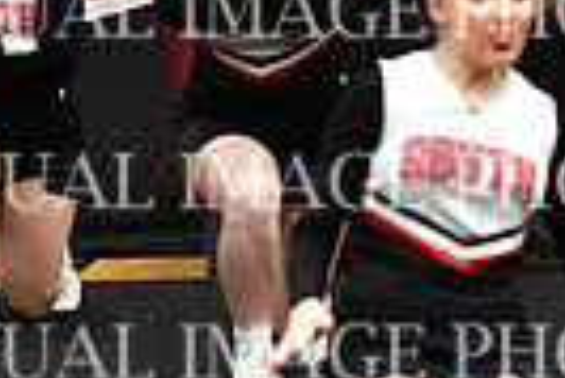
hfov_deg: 3.3
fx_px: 9725
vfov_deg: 2.2
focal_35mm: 619
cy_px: 96
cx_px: 429
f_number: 3.2
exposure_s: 1/500
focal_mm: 95
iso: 4000
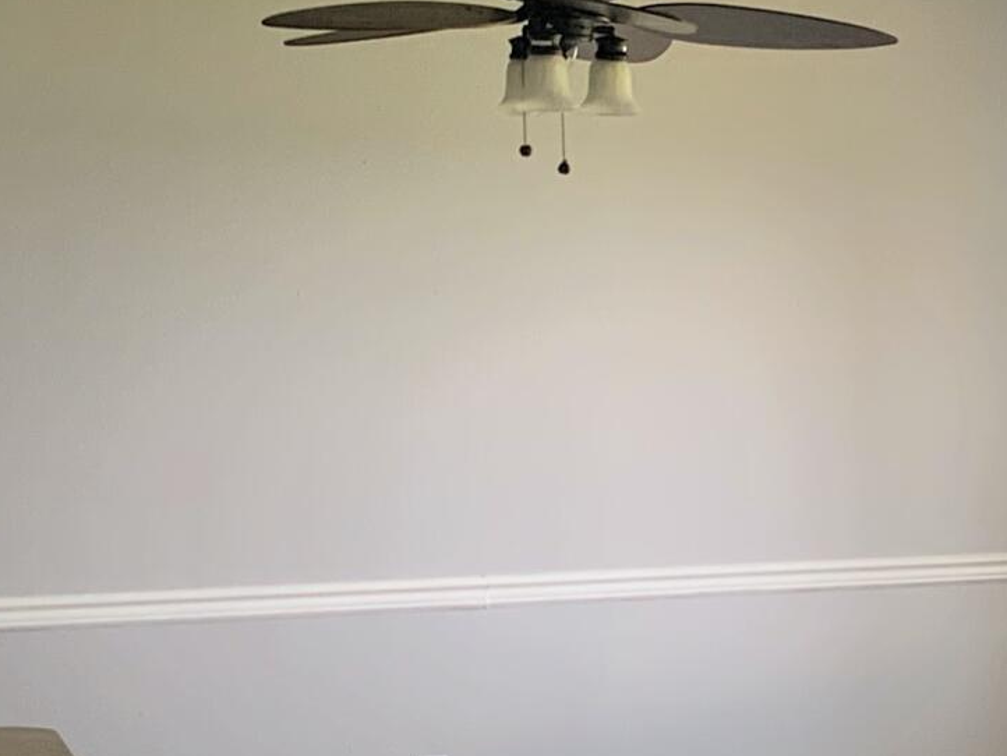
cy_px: 570
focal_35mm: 108
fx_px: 3143
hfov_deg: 17.5
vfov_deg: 13.7
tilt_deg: -6.1
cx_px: 1162
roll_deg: +0.7
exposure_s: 1/121
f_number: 1.8
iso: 80
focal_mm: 4.25
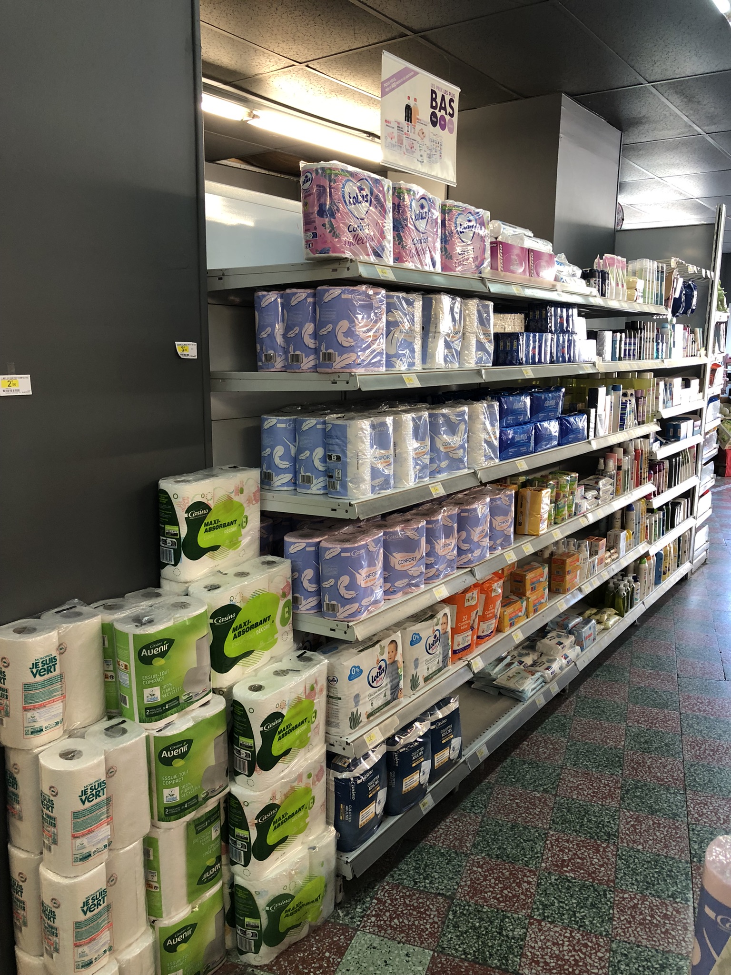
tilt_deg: -10.4
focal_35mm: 28
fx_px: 788
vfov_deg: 63.4
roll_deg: +0.2
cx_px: 366
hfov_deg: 49.7
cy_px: 488
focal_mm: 4
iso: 32
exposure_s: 1/25
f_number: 1.8
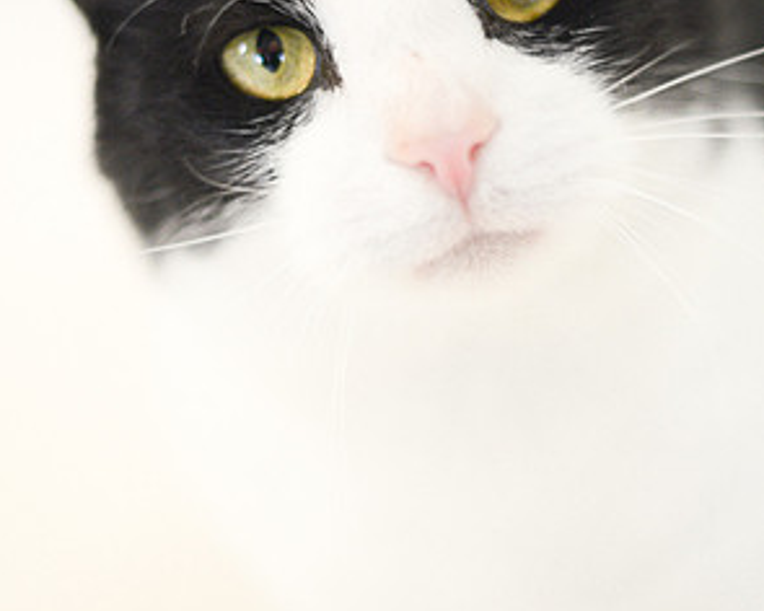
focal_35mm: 107
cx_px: 381
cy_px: 267
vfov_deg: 14.4
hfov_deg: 17.9
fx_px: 2419
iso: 1250
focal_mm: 50
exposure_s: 1/400
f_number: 1.6
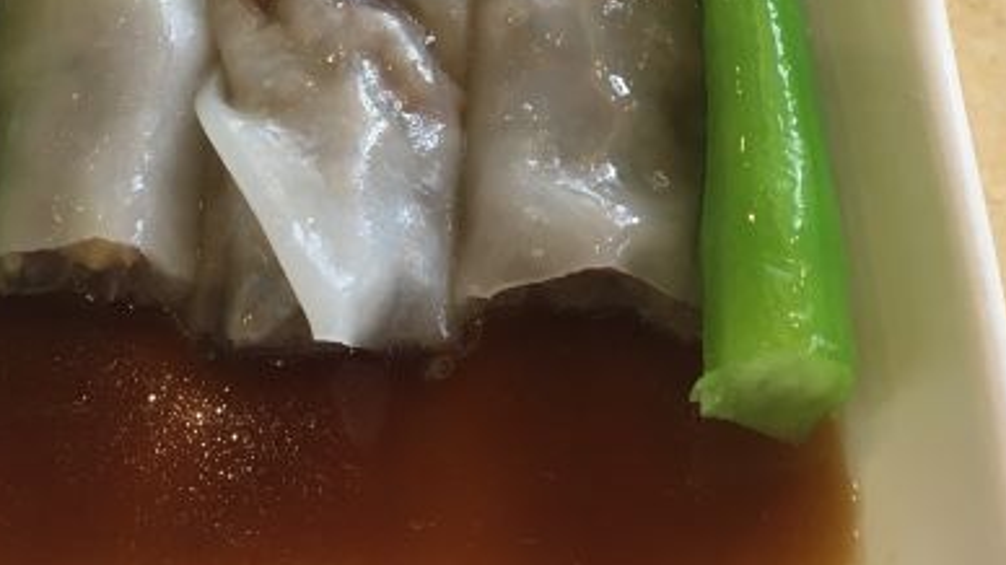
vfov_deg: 20.3
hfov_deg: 36.5
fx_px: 1520
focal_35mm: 57
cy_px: -18
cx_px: 401
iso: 80
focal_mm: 4.15
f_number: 2.2
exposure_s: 1/33
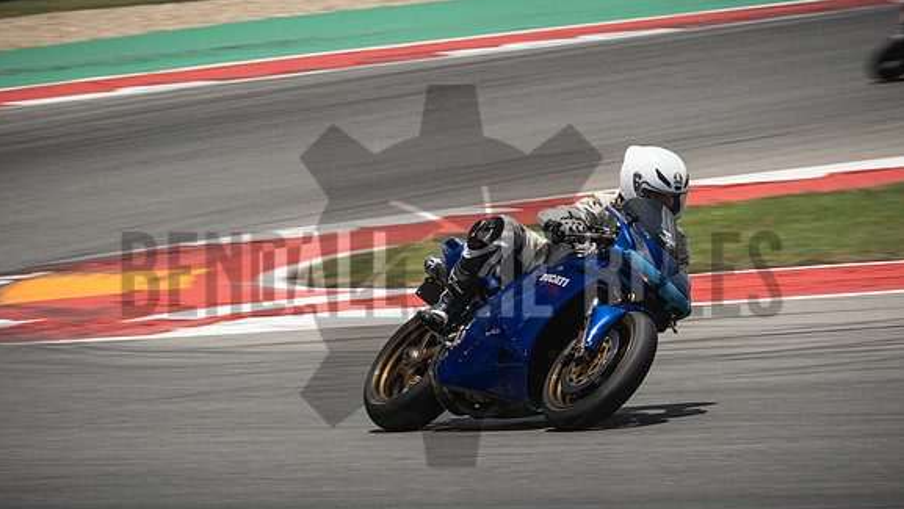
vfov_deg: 3.8
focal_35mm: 316
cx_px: 451
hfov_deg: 6.8
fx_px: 7577
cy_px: 276
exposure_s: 1/200
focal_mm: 200
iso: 125
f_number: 9
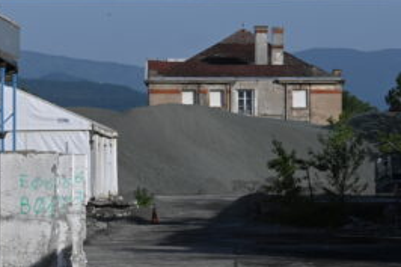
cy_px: 81
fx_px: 2265
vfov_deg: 6.7
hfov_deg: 10.0
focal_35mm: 203
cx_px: -9
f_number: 8
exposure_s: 1/500
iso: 100
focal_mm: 47
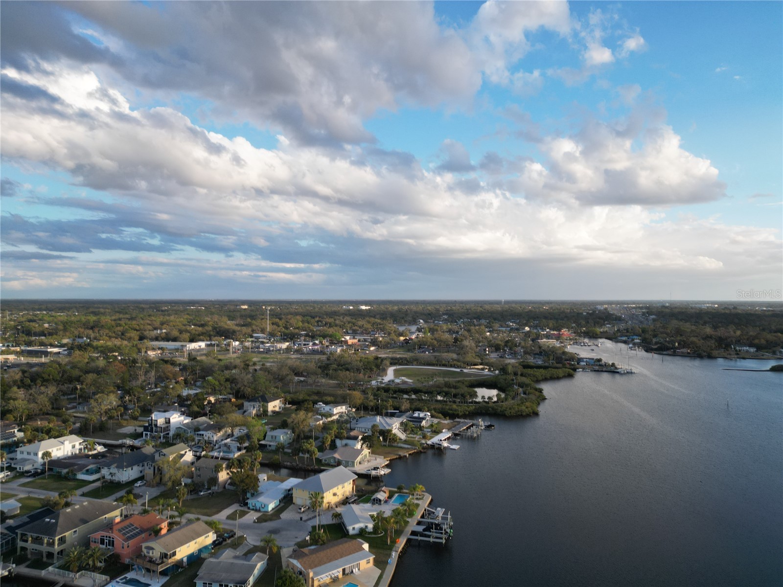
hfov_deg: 71.6
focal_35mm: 24
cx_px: 392
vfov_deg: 56.8
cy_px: 294
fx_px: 543
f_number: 1.7
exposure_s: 1/1000
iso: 140
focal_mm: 6.72
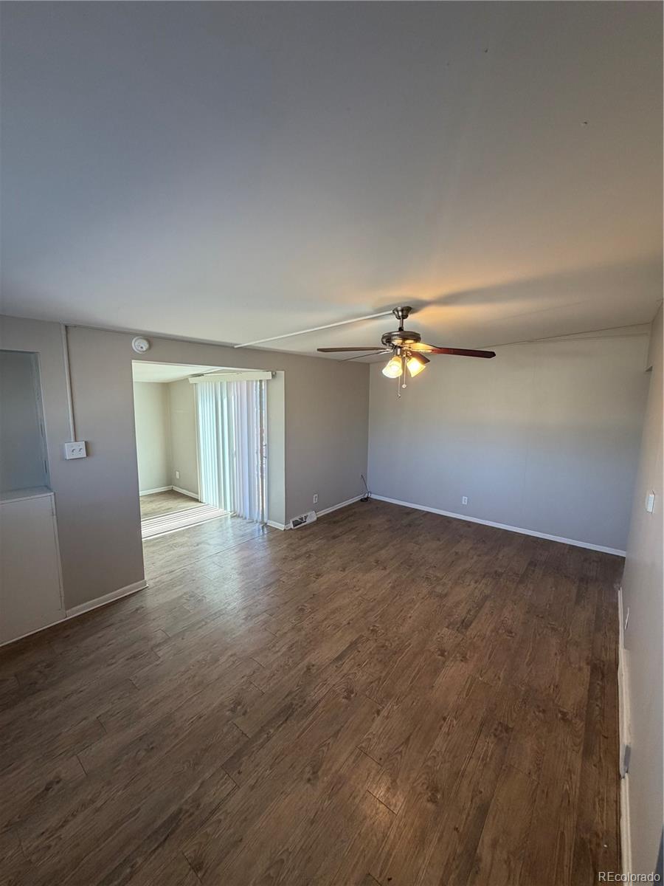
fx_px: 358
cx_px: 332
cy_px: 443
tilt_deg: -8.1
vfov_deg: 102.1
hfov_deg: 85.7
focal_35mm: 14
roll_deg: -0.4
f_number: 2.2
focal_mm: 2.22
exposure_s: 1/120
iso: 200
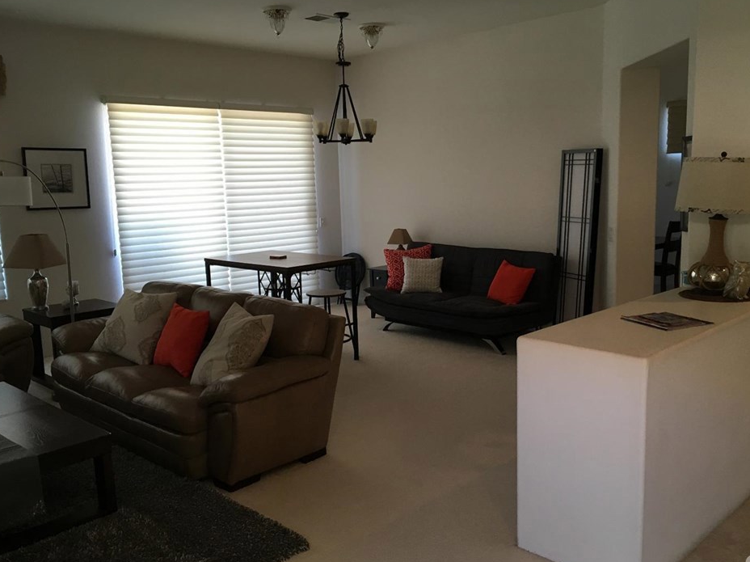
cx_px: 390
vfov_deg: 44.1
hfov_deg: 56.8
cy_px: 286
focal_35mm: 32
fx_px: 693
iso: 40
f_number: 2.2
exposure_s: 1/30
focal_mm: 4.15
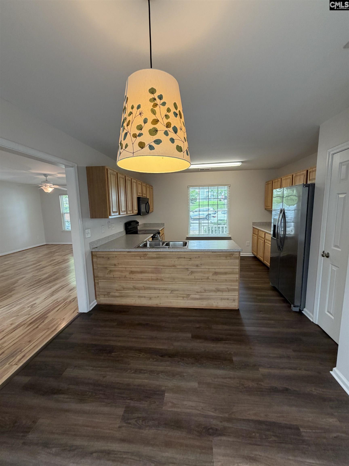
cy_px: 233
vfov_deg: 102.1
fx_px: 188
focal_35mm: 14
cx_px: 174
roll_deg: +1.3
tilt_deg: -7.9
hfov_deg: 85.7
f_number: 2.2
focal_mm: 2.22
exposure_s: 1/60
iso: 200
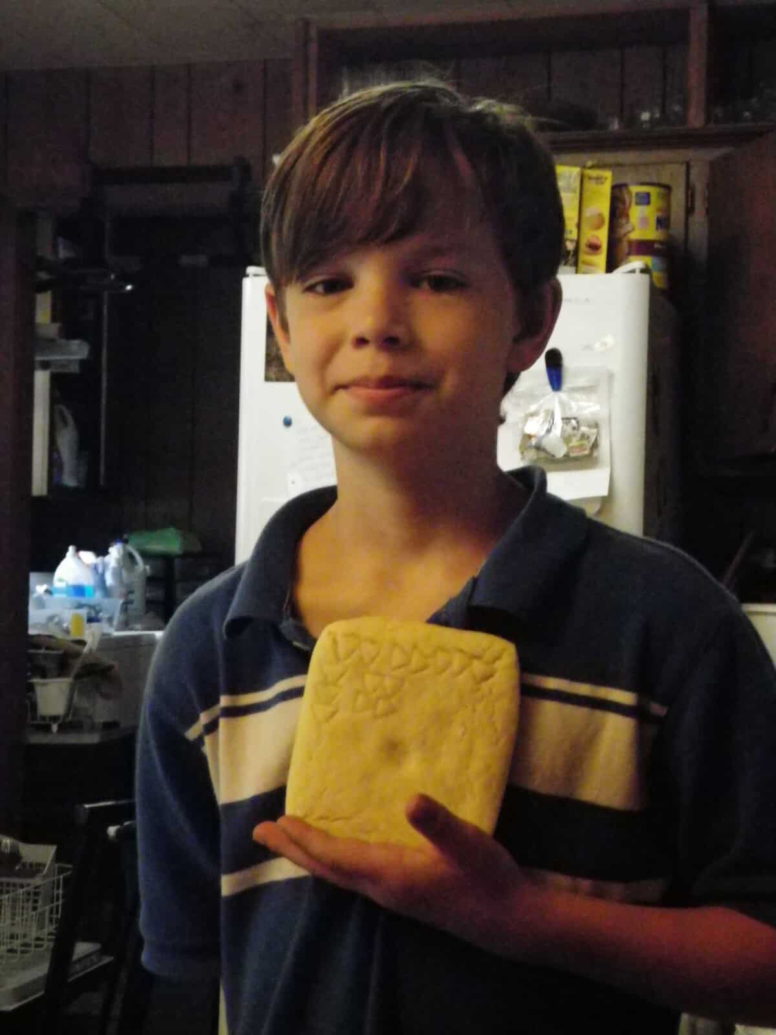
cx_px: 388
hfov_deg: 23.7
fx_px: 1853
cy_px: 518
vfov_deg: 31.2
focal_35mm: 62
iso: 800
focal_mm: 11.1
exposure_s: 1/25
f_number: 4.6
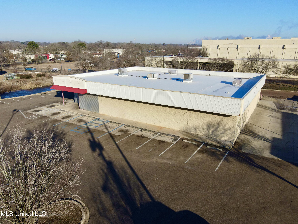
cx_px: 149
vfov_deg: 56.8
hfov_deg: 71.6
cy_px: 112
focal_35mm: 24
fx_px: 207
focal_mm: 4.5
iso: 100
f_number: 2.8
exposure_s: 1/725
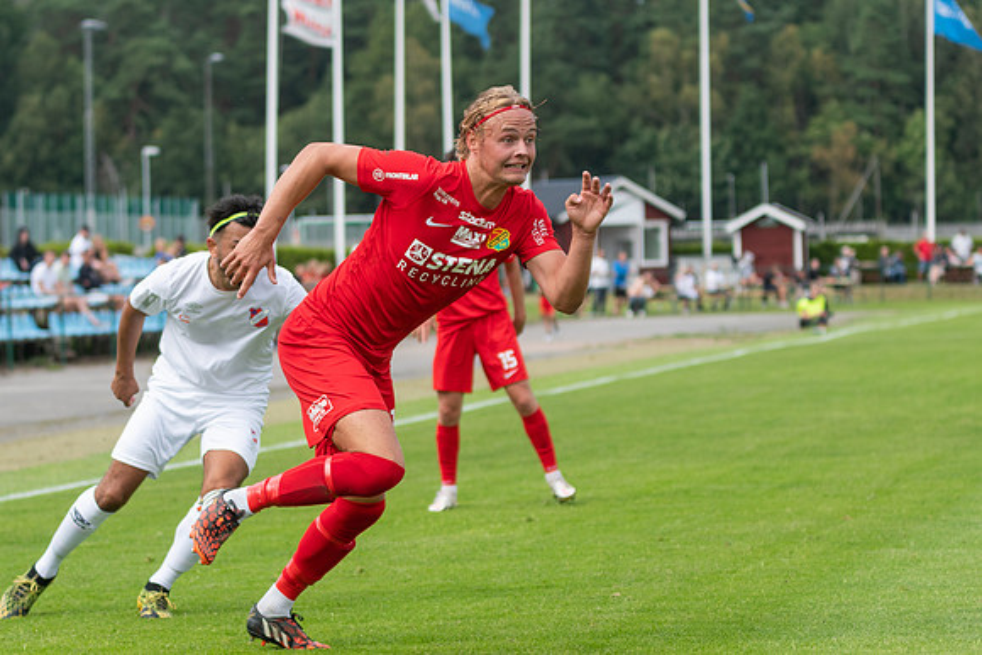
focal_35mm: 134
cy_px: 413
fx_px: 3669
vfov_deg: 10.2
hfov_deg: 15.2
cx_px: 362
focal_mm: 70
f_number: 3.2
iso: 200
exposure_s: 1/1600
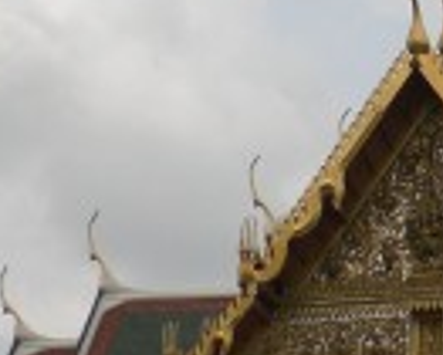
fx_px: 2047
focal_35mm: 156
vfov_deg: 9.9
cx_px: 521
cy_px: 326
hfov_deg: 12.1
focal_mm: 6.3
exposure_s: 1/1250
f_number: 4.4
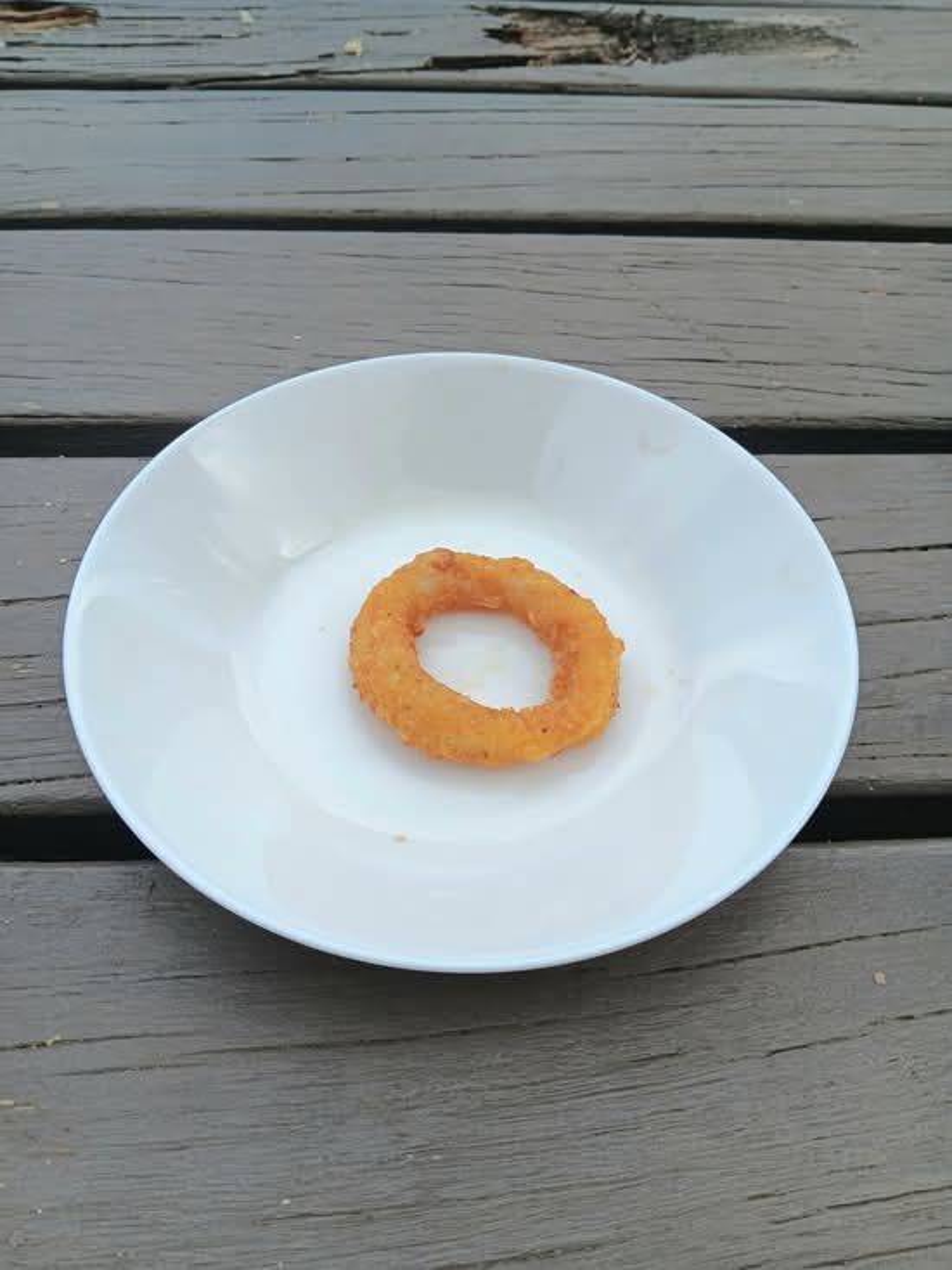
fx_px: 953
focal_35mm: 26
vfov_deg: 67.3
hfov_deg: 53.1
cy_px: 635
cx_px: 476
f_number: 1.8
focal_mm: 3.98
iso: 20
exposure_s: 1/333
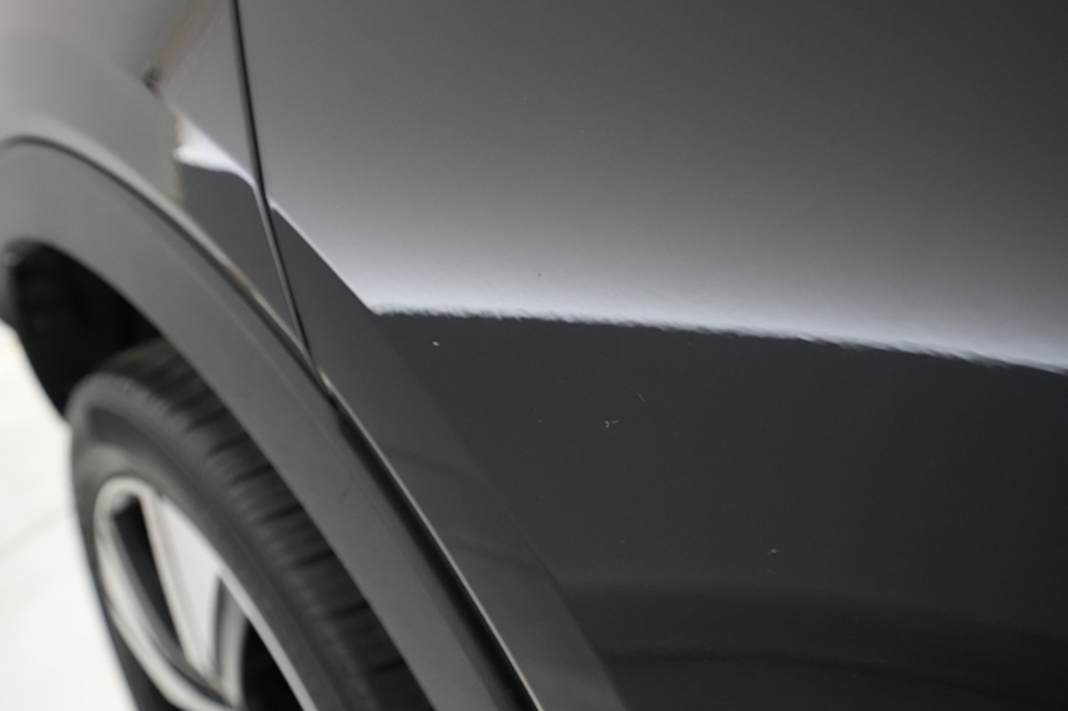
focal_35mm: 28
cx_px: 534
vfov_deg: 46.4
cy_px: 356
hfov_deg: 65.5
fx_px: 830
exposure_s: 1/100
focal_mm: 28
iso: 5000
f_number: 5
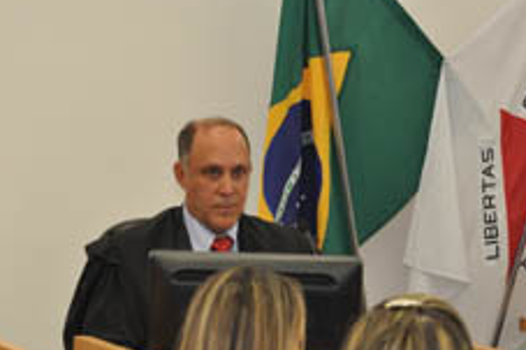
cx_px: 199
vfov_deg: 7.4
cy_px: 297
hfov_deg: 11.1
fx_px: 2701
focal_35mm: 185
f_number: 5.6
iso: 500
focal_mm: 70
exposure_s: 1/40
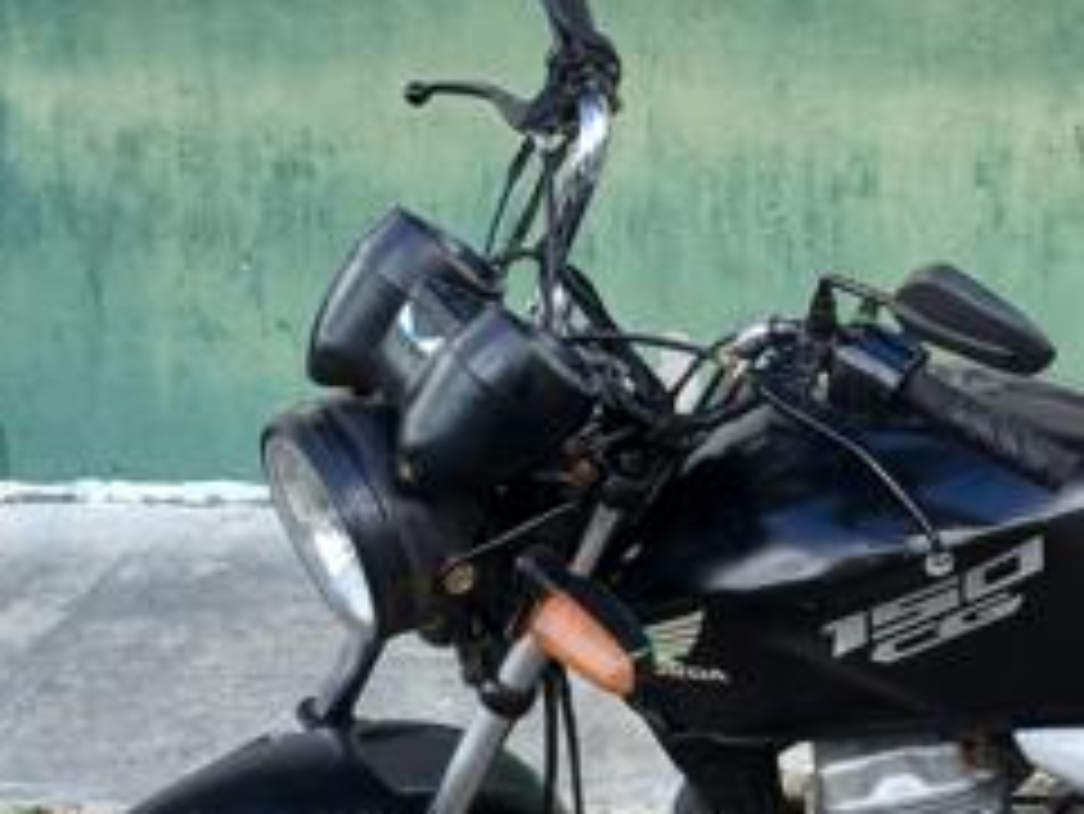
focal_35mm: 69
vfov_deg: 21.3
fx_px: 2162
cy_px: 486
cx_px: 1048
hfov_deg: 26.8
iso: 32
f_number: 1.8
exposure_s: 1/120
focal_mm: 3.98
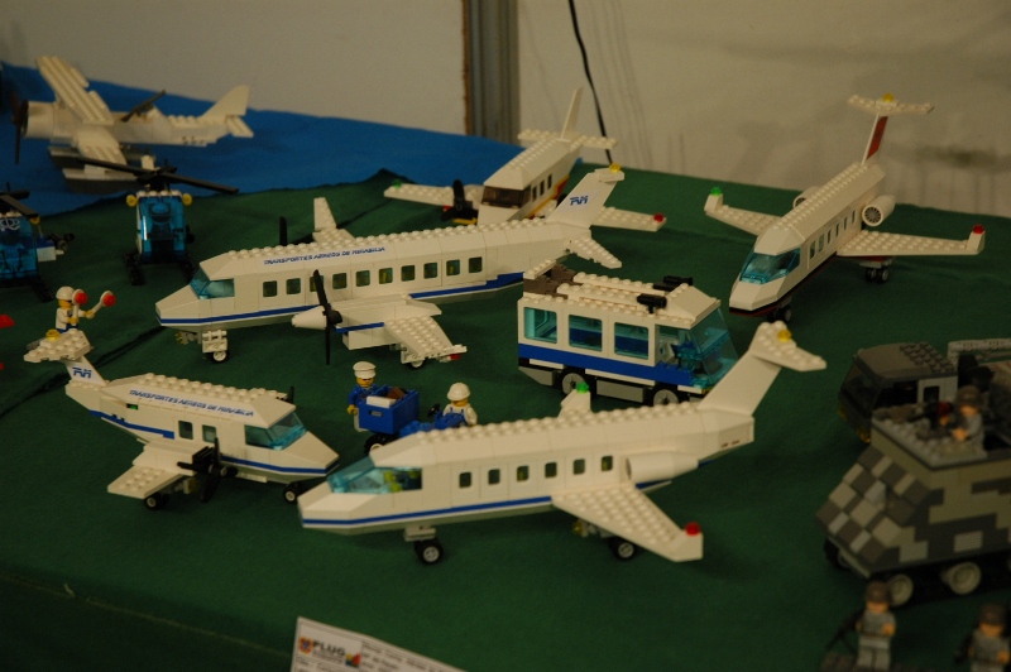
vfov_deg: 16.2
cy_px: 336
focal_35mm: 84
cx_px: 506
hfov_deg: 24.2
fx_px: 2357
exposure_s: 1/20
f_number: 4.5
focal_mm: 56
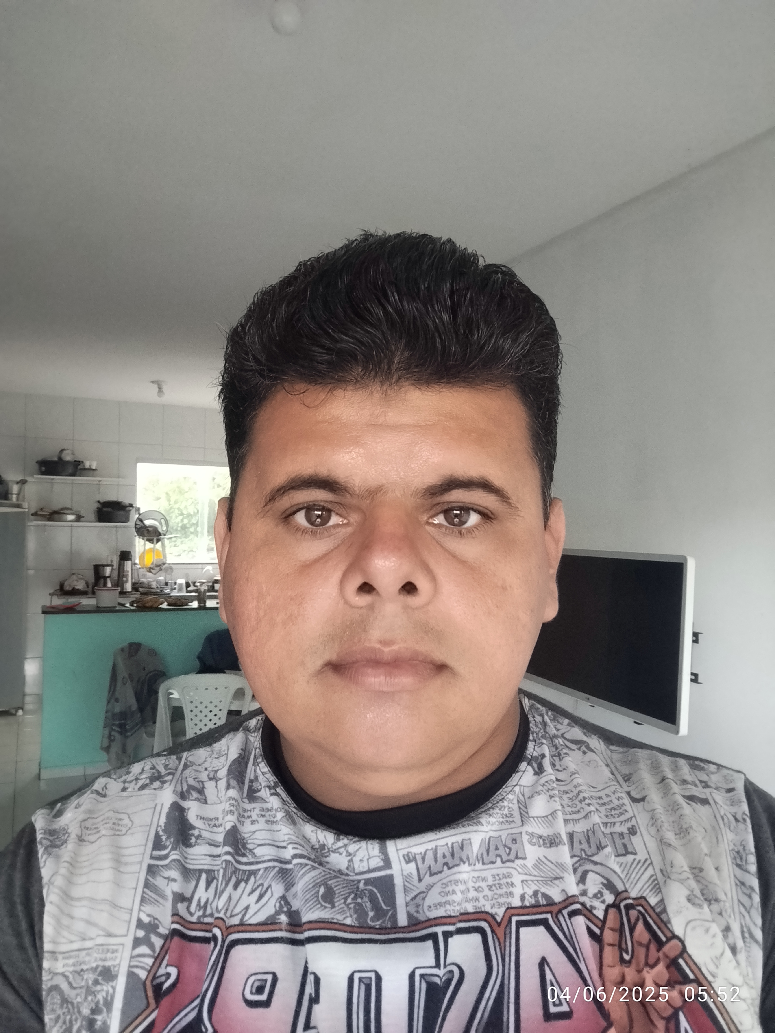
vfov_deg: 71.6
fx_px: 716
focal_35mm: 24
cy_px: 516
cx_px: 388
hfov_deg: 56.8
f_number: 2.4
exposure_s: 1/30
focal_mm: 3.26
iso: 500
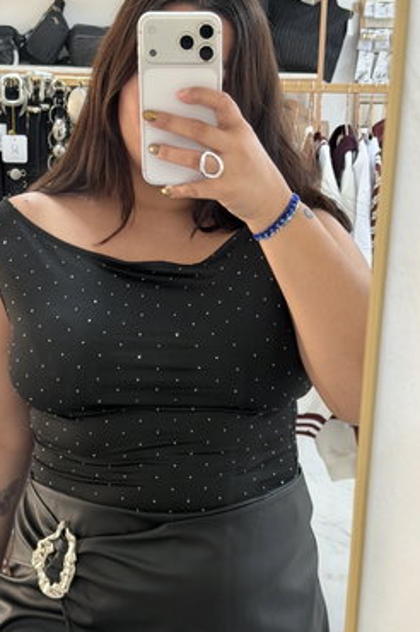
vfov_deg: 27.9
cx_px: 210
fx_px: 1262
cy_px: 423
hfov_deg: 18.9
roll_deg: -1.4
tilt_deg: -16.5
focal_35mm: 72
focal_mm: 6.76
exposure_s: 1/50
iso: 200
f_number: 1.78
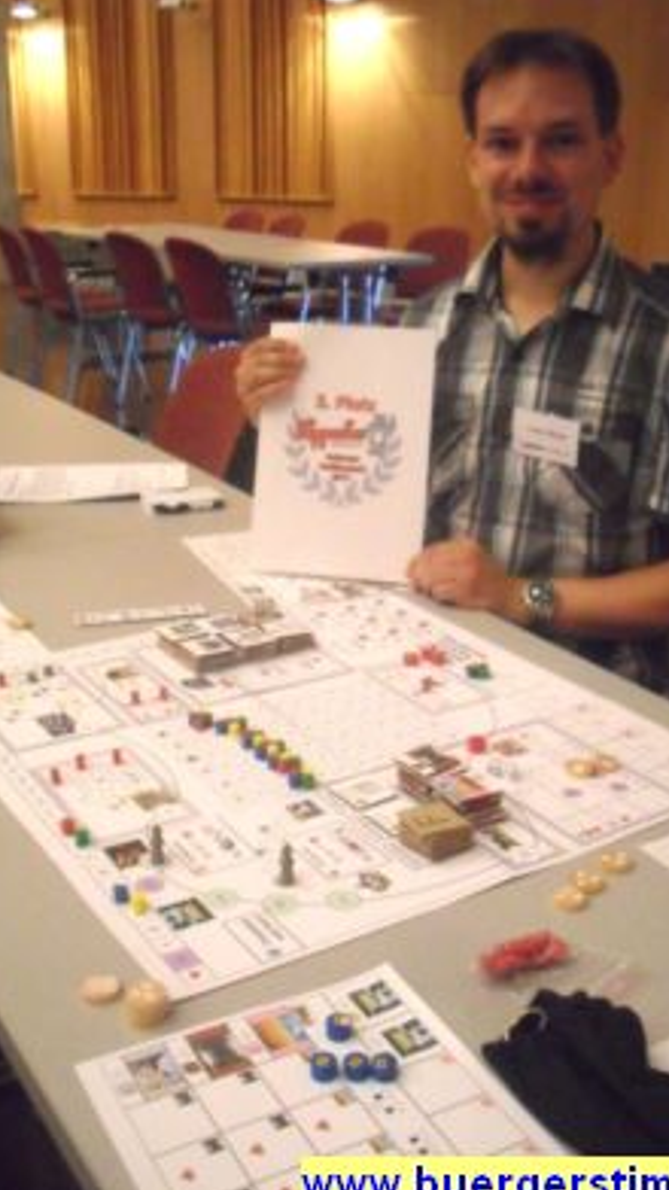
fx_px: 1230
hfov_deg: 30.4
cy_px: 603
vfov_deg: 51.6
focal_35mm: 39
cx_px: 377
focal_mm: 6.3
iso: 800
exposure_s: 1/45
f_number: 3.2
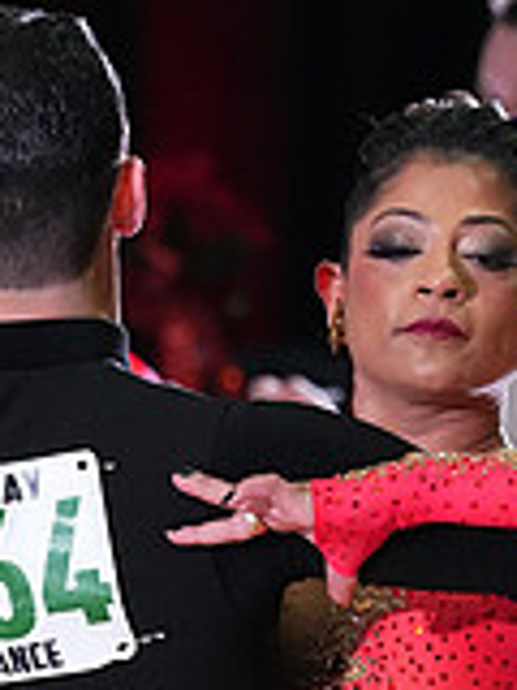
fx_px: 13183
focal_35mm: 662
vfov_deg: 3.0
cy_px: 1113
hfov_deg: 2.2
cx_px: 347
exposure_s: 1/400
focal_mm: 190
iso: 10000
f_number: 5.6
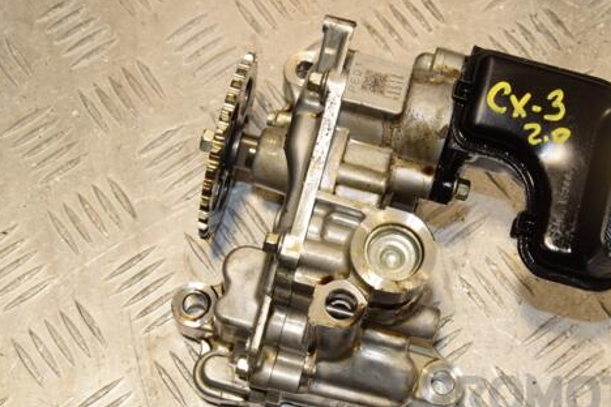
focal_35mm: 73
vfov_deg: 18.7
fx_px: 1239
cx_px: 366
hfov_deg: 27.6
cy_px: 222
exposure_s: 1/200
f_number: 9
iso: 800
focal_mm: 38
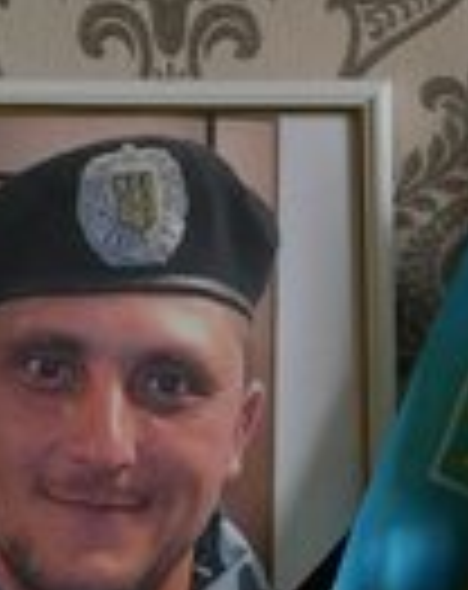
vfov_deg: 13.8
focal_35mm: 138
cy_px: 561
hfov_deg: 11.0
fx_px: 2401
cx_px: 518
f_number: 2.8
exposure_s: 1/50
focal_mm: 48
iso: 4000
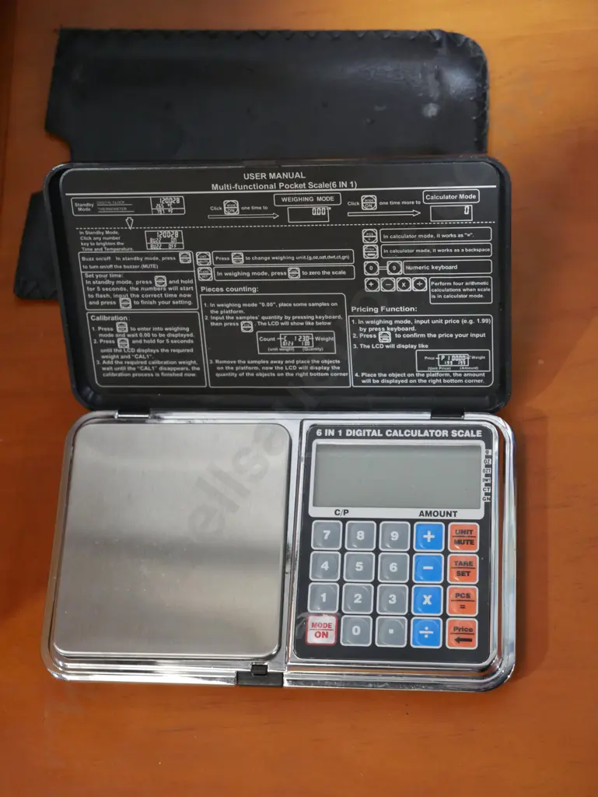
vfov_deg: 28.5
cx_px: 299
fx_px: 1565
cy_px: 398
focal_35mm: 68
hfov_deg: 21.6
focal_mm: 34
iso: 2500
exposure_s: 1/80
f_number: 5.4
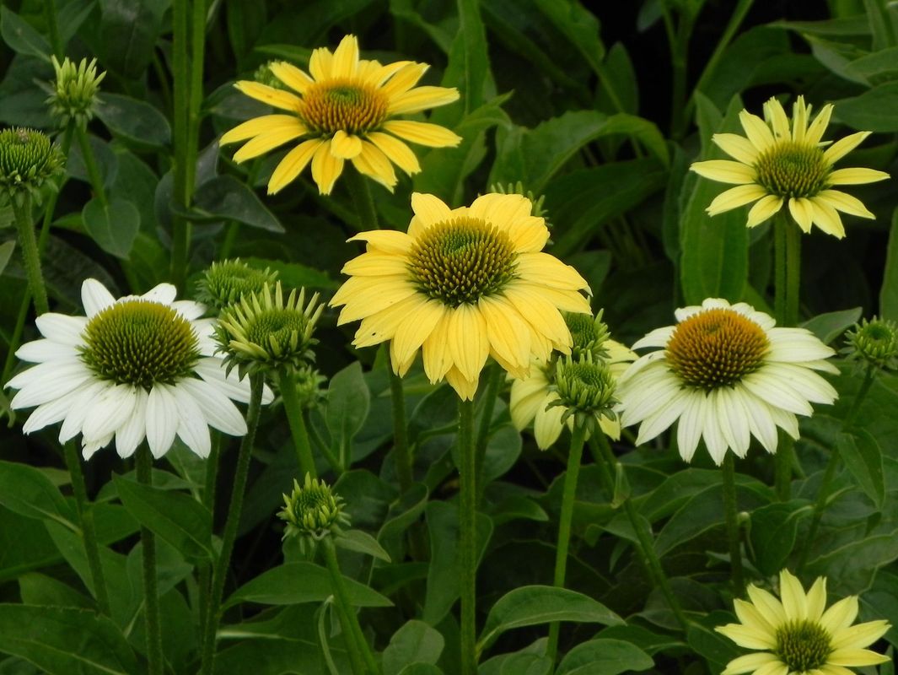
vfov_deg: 12.7
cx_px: 449
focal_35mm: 117
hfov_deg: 16.8
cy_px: 338
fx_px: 3037
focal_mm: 20.8
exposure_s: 1/640
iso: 160
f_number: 4.5
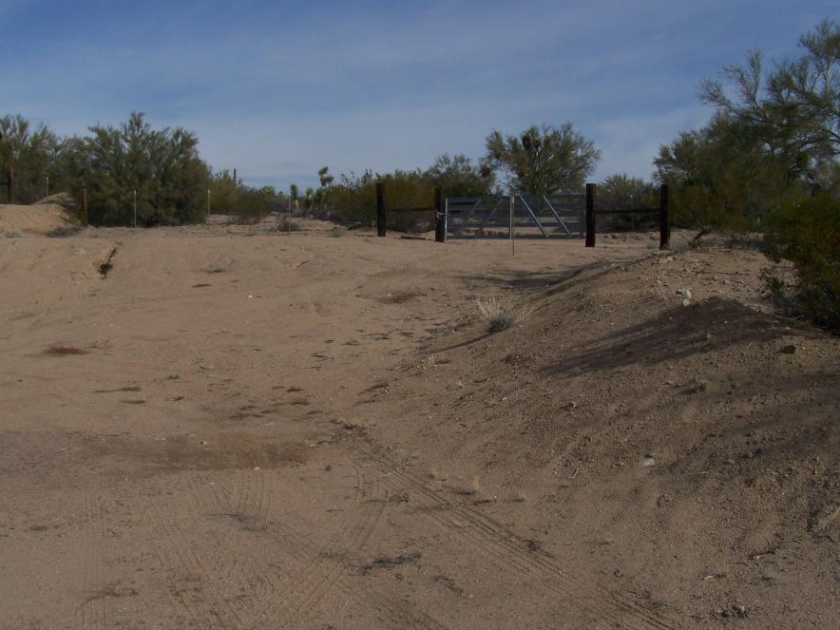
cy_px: 307
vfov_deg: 32.9
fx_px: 1068
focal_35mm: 44
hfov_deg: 42.9
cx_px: 415
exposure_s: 1/640
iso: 64
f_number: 5.6
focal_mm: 6.3
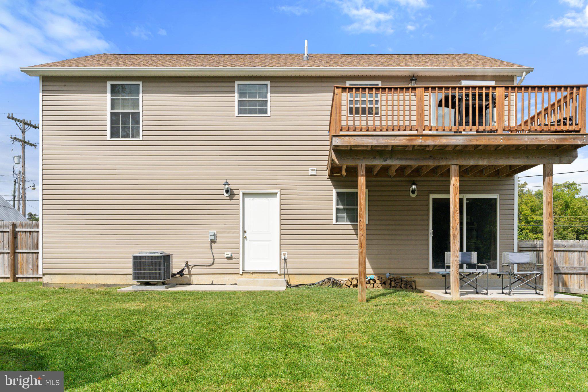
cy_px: 196
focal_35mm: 29
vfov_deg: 45.0
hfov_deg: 63.7
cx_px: 294
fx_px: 474
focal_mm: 29
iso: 640
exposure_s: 1/1600
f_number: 8
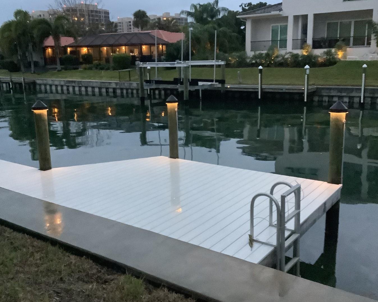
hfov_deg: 50.3
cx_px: 184
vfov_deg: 41.2
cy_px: 148
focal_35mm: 36
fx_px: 403
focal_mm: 3.3
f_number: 2.4
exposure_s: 1/24
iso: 640
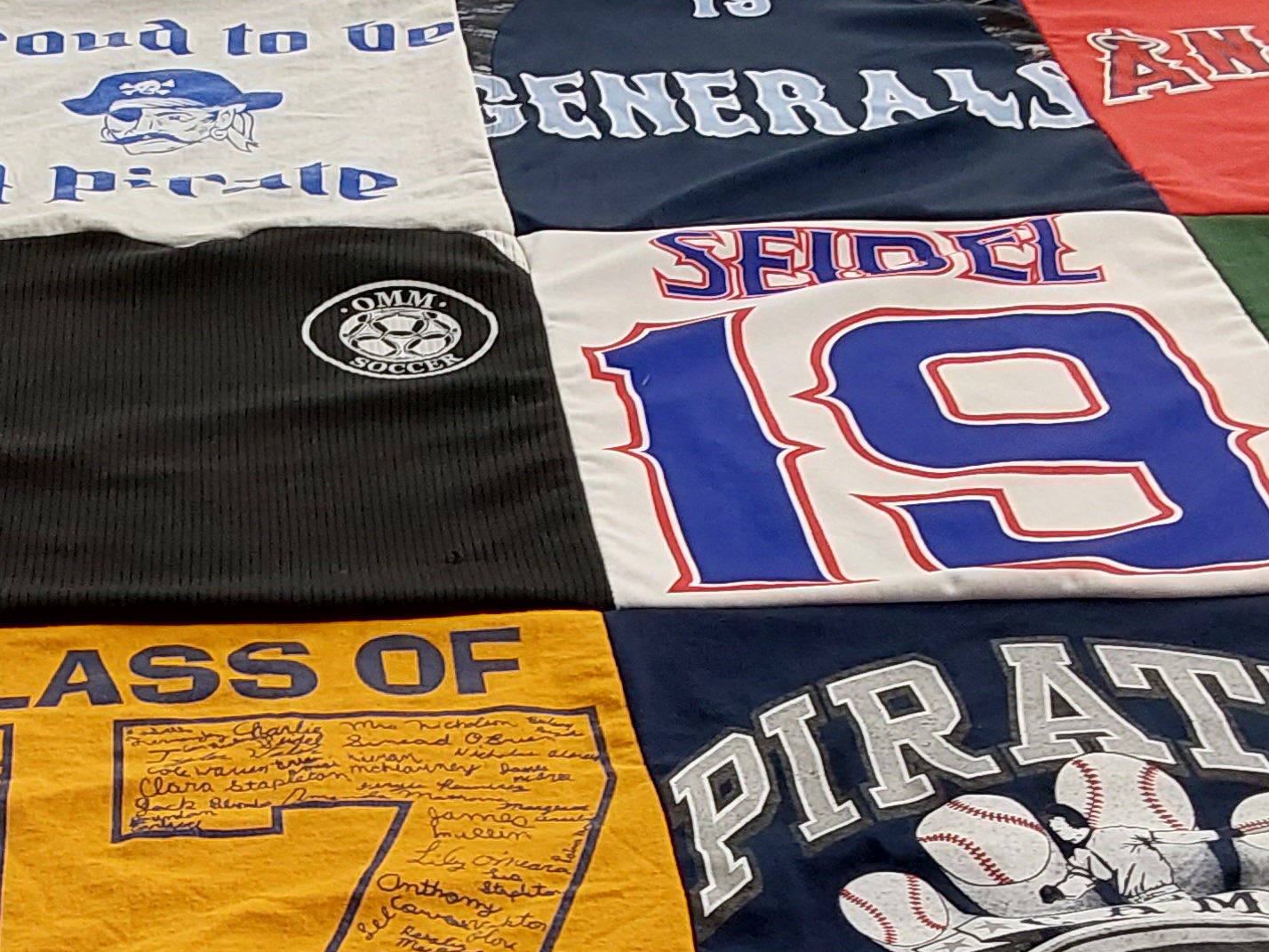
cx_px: 249
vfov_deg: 22.5
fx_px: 2346
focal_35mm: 64
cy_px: 820
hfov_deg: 29.6
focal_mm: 2.91
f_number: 1.9
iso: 125
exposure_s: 1/60
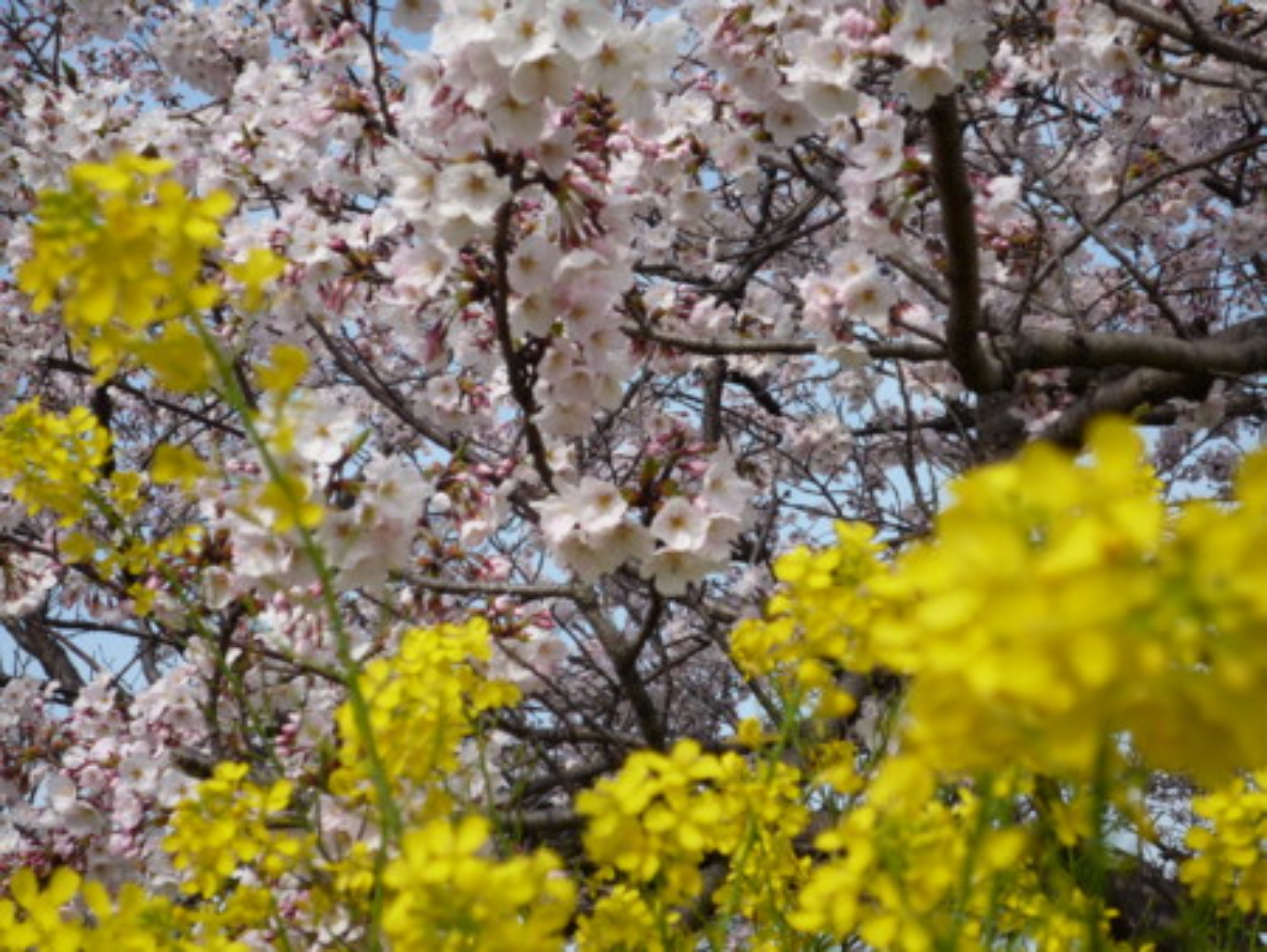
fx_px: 2161
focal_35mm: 59
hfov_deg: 32.7
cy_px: 476
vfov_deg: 24.8
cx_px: 634
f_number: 4.7
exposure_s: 1/500
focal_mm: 10.4
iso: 100
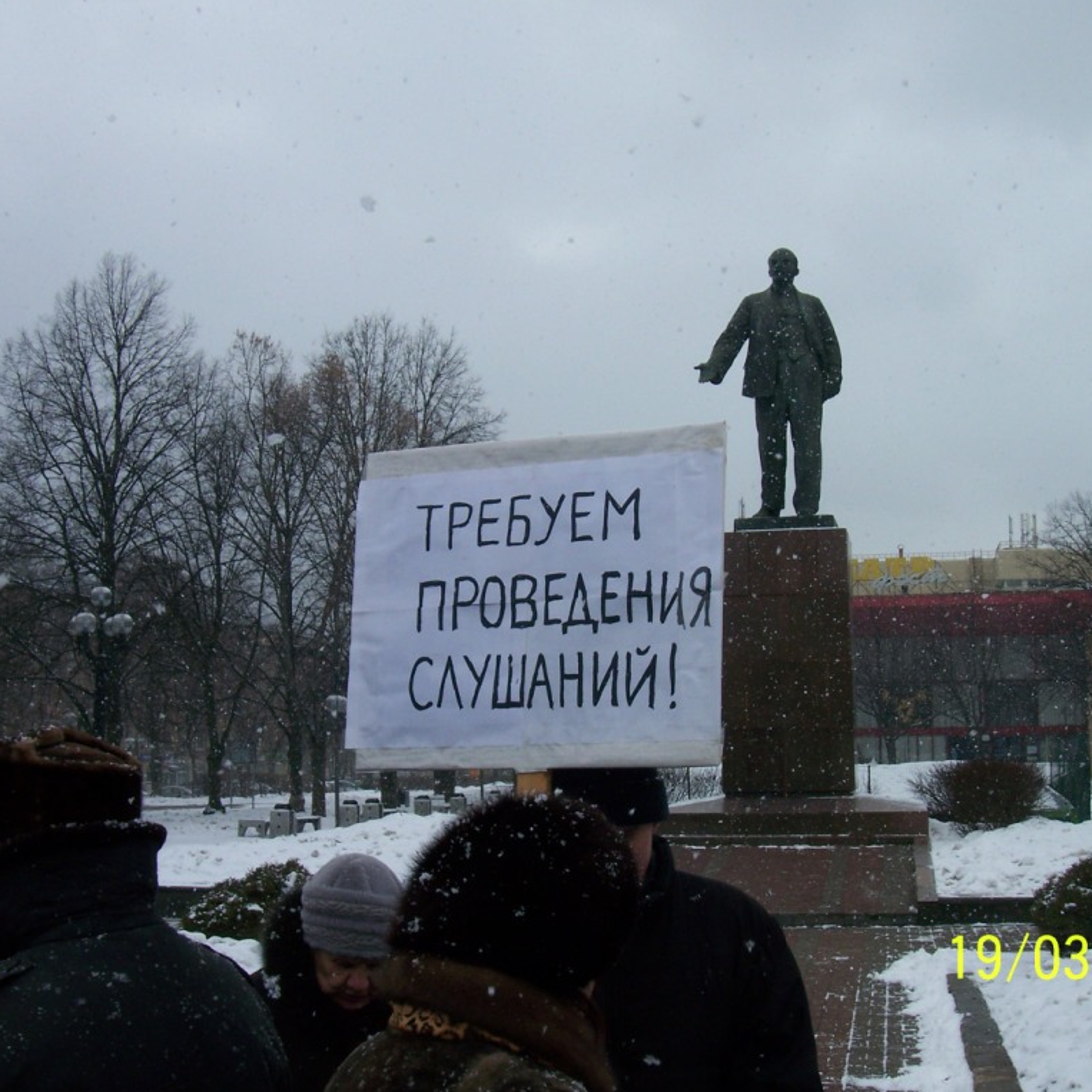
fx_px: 1606
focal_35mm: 45
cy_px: 548
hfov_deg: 37.5
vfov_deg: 37.6
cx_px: 578
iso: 80
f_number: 7.1
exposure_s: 1/320
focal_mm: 6.3
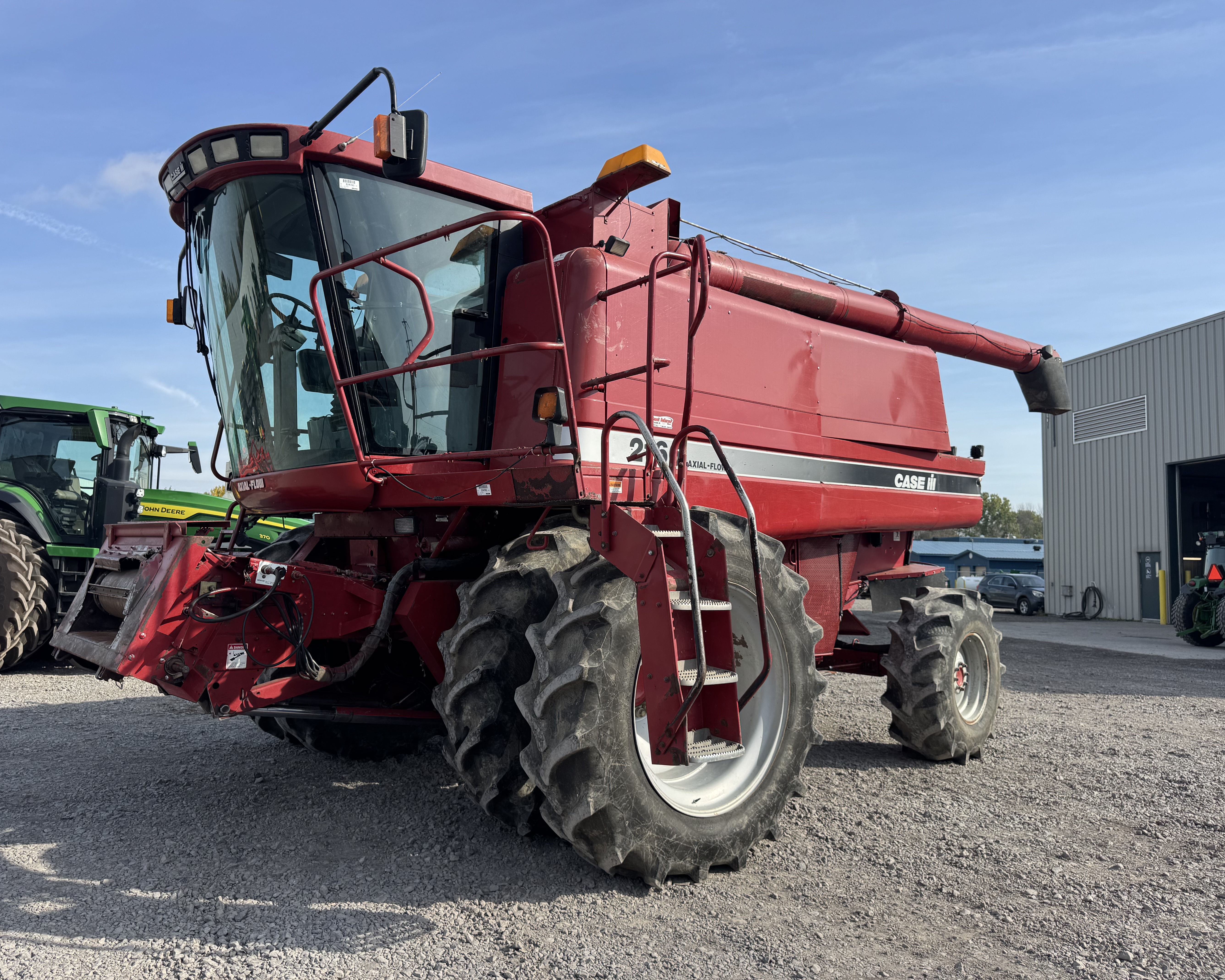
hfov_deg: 68.1
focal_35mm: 25
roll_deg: -2.0
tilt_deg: +3.5
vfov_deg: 56.8
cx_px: 606
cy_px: 490
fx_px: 906
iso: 80
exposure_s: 1/3413
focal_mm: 6.76
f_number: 1.78
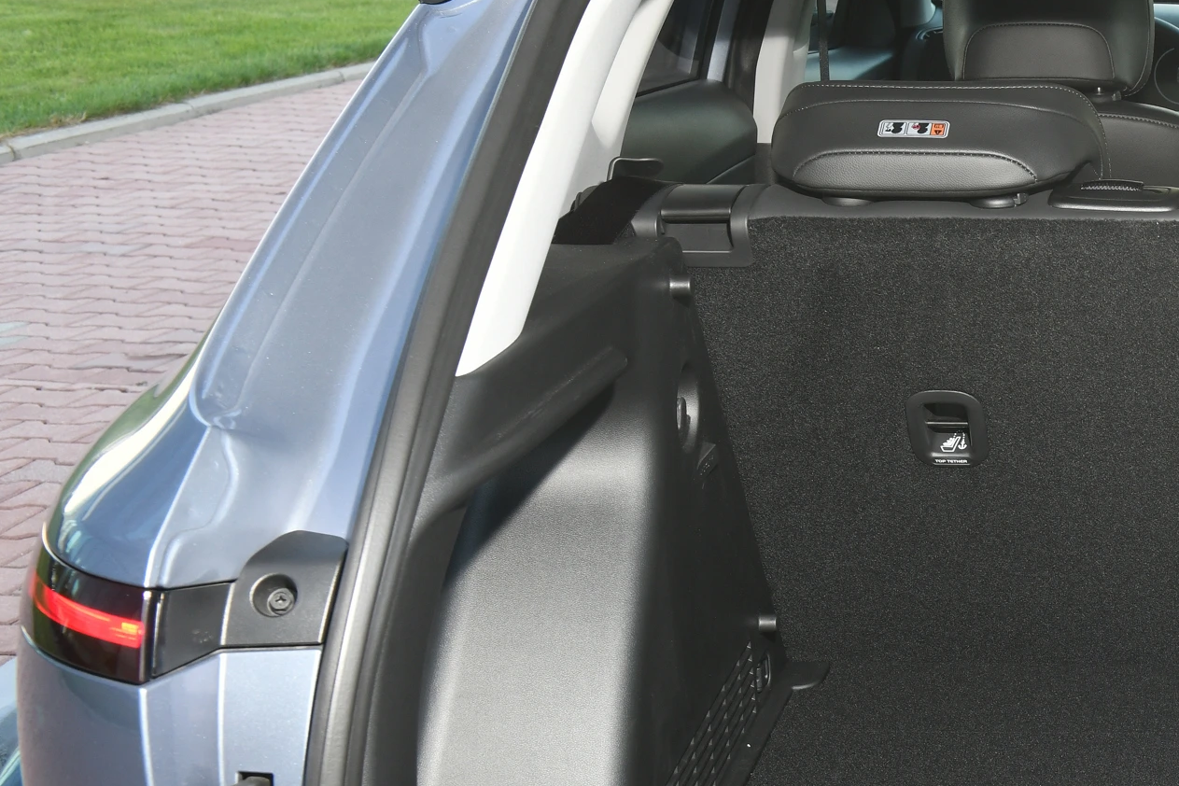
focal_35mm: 76
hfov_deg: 24.3
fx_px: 2489
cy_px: 602
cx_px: 1393
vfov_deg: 17.8
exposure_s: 1/80
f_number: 10
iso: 500
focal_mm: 32
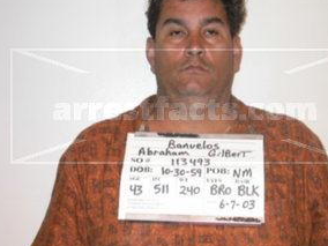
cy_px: 107
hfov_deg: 26.3
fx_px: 701
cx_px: 184
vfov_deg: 19.9
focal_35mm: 74
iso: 100
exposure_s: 1/60.3
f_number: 3.1
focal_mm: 12.7
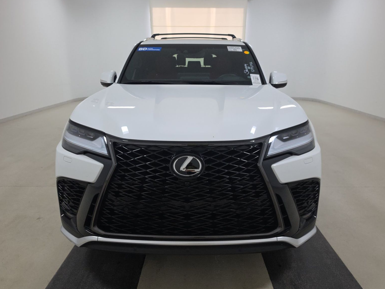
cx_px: 196
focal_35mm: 24
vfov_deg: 56.8
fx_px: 267
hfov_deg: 71.6
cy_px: 148
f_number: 1.4
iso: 184
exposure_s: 1/100
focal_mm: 6.5
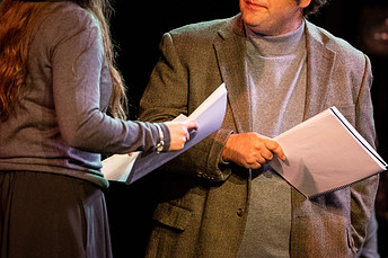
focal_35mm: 306
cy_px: 61
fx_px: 3296
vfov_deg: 4.5
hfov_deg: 6.7
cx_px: 286
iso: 2000
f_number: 2.8
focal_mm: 165
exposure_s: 1/250
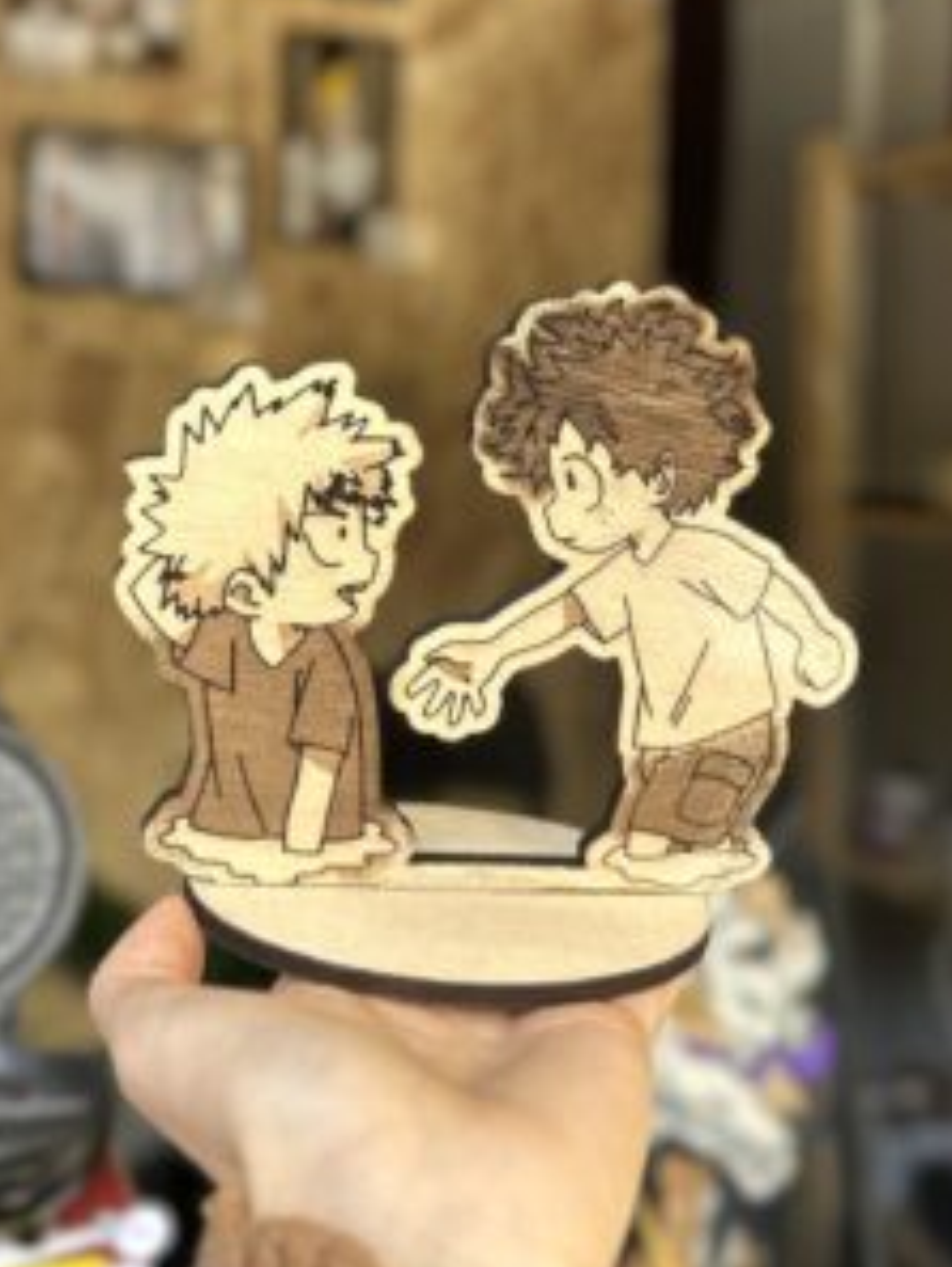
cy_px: 395
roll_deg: -2.2
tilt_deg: +1.7
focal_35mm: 43
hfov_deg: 33.5
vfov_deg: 43.1
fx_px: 1576
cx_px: 393
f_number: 1.78
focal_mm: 6.86
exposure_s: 1/194
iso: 64
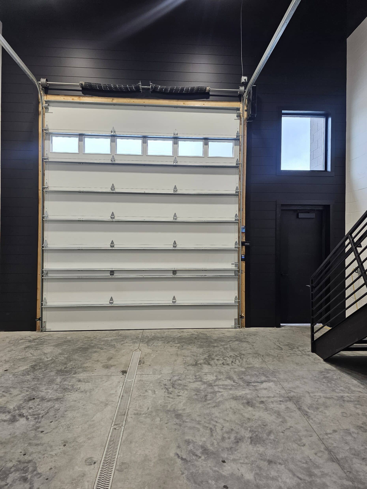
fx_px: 325
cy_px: 244
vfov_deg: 73.9
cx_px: 184
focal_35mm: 23
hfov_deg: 58.9
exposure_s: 1/359
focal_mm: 6.3
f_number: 1.7
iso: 160
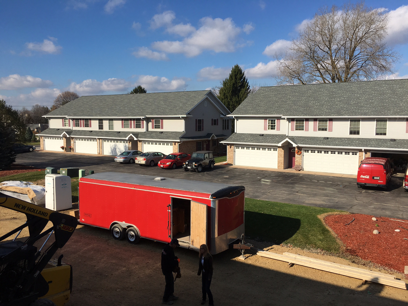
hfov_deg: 61.7
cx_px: 204
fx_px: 342
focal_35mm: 29
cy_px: 153
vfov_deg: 48.2
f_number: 2.2
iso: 25
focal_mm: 4.15
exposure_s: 1/2747
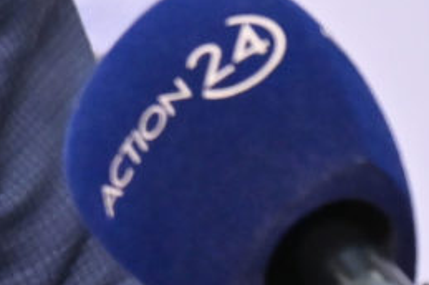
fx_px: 28266
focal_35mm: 2375
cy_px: 12
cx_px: -676
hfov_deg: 0.9
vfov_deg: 0.6
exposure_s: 1/200
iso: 2200
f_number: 6
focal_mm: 300
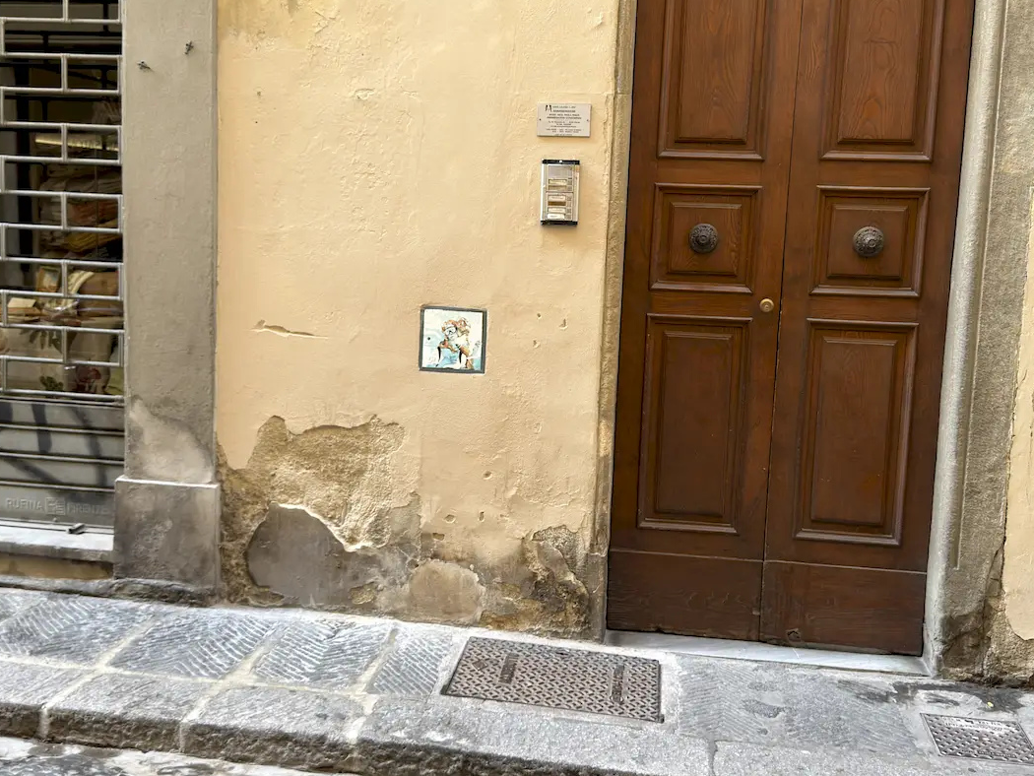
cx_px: 537
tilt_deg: -5.1
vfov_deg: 35.9
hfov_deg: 46.8
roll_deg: -2.4
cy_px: 354
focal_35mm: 40
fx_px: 1195
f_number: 1.78
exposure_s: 1/121
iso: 100
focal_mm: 6.76
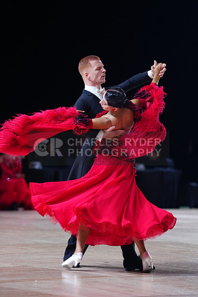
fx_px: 1360
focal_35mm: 165
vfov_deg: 12.4
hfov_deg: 8.3
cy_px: 148
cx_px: 99
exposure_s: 1/500
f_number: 2.8
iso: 1000
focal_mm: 165
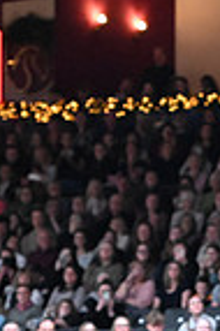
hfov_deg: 3.0
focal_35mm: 446
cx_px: 618
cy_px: 314
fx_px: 4098
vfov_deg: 4.6
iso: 6400
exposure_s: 1/800
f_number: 3.5
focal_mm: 110
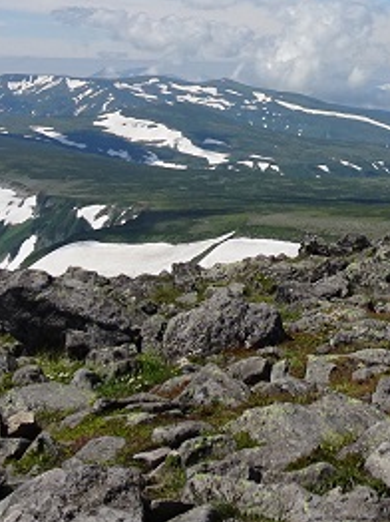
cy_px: 14
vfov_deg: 27.5
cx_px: 438
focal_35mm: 67
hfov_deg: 20.8
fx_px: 1008
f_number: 3.5
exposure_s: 1/1600
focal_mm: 4.1
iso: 80
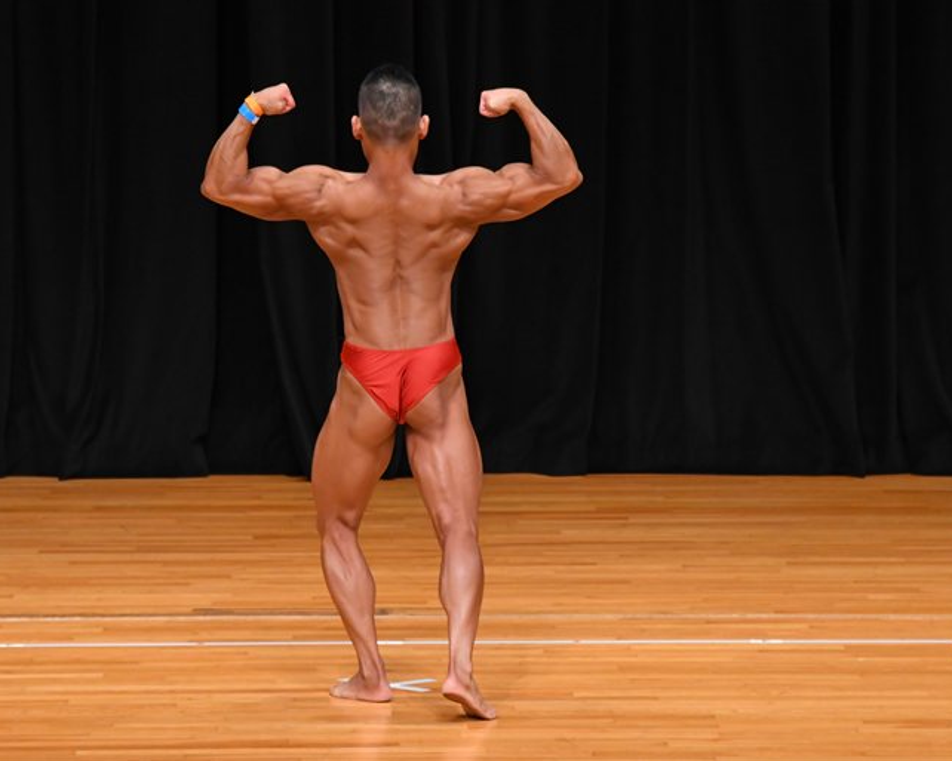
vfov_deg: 4.8
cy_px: 380
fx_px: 9097
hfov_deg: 6.0
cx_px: 453
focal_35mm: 323
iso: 3200
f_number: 5.6
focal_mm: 190
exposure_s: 1/400
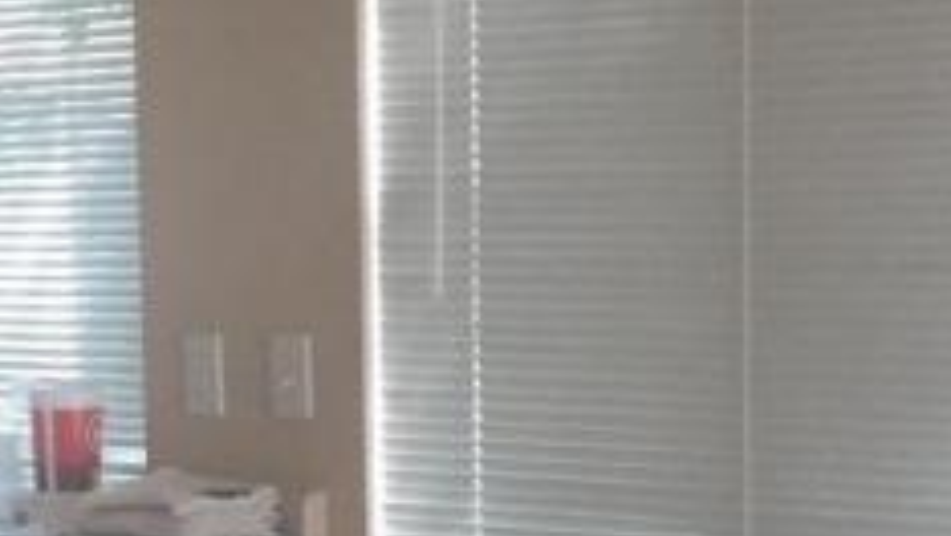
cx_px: -199
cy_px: 451
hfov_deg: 15.0
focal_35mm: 138
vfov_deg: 8.8
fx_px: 3482
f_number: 2.2
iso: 50
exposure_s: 1/30
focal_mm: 4.15
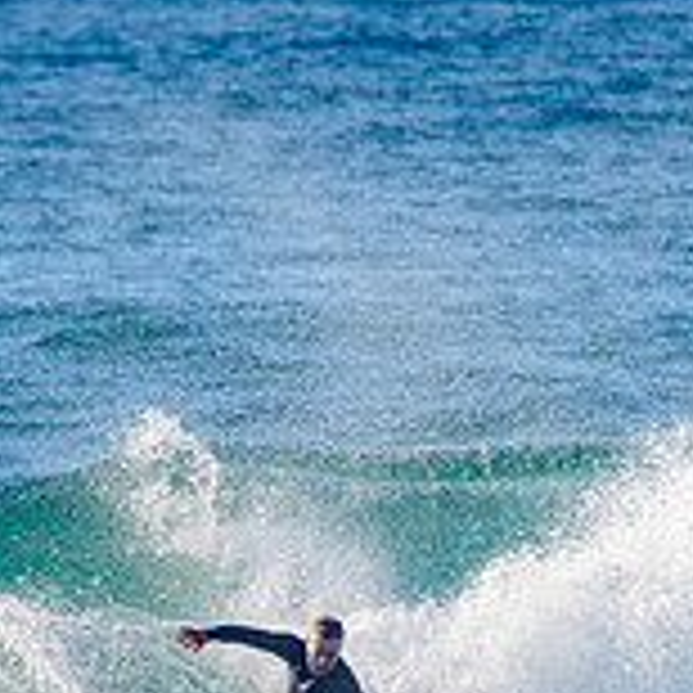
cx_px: 102
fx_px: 44348
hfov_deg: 0.9
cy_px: 654
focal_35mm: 1958
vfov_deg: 0.9
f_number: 5.6
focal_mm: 500
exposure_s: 1/2000
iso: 160
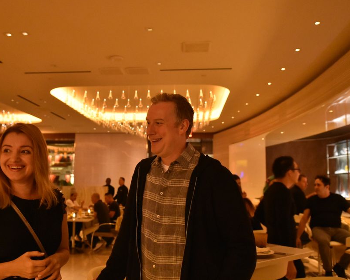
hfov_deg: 51.4
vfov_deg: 42.2
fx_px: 363
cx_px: 152
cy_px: 144
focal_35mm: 35
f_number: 2.8
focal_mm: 20
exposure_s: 1/30
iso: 4000
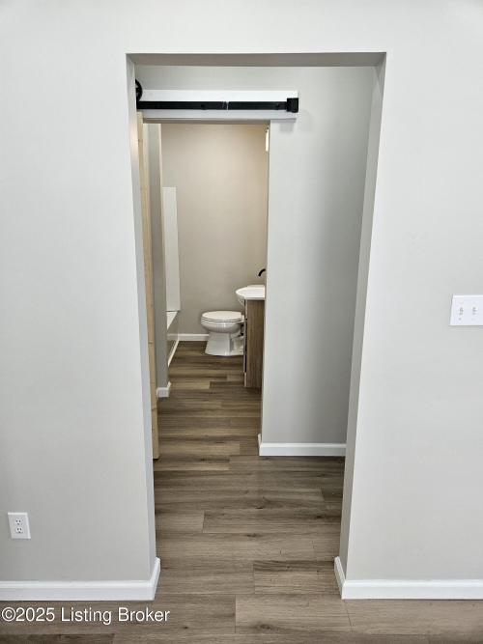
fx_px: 428
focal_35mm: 23
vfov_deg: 73.9
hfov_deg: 58.9
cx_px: 242
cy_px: 322
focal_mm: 5.4
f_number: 1.8
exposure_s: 1/359
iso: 160
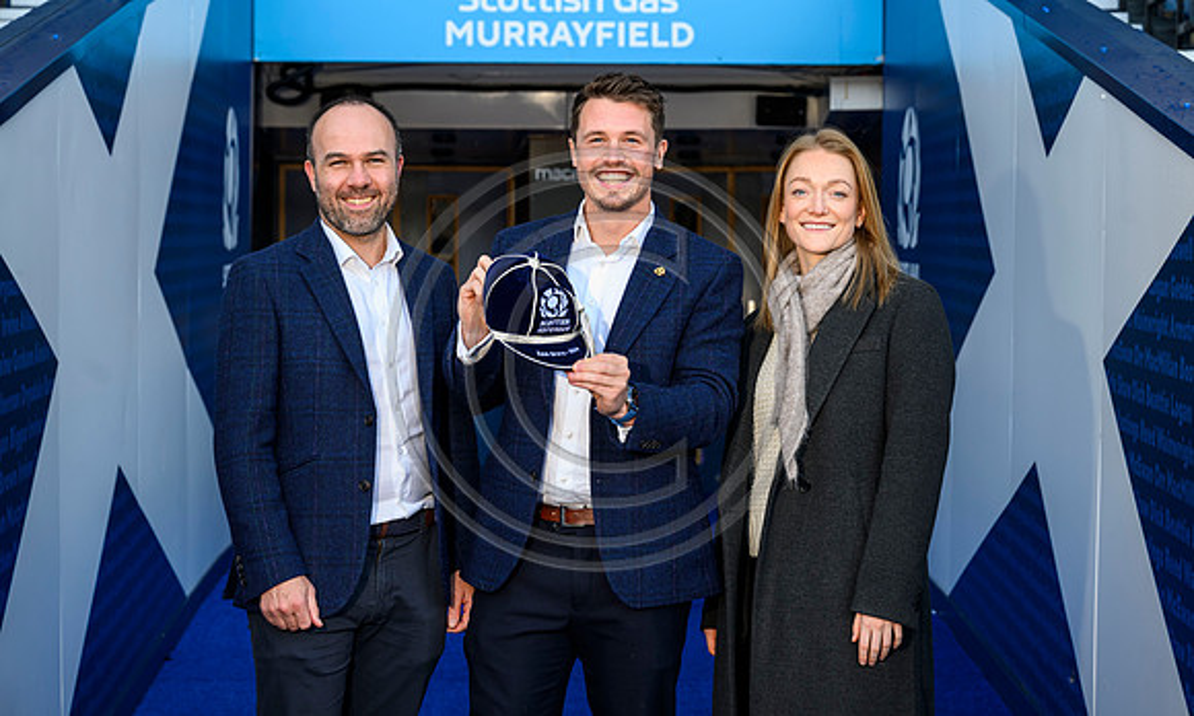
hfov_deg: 30.3
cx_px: 636
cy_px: 295
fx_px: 2201
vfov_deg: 18.5
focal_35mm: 68
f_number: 5
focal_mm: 62
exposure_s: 1/160
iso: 500
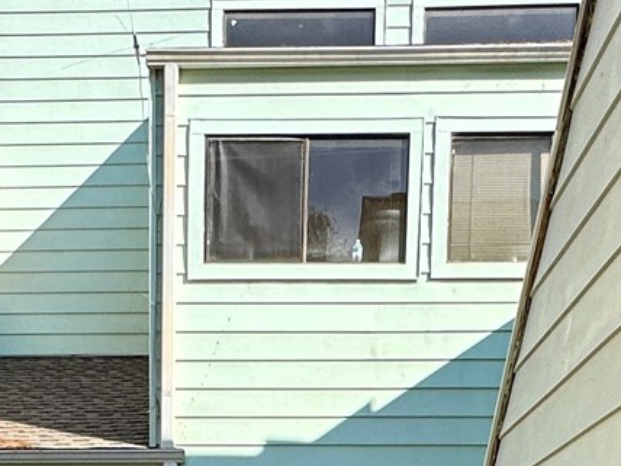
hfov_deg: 28.8
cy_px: 823
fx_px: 1202
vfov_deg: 17.9
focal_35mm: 67
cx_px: 225
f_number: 2.2
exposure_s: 1/550
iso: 40
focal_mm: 2.22
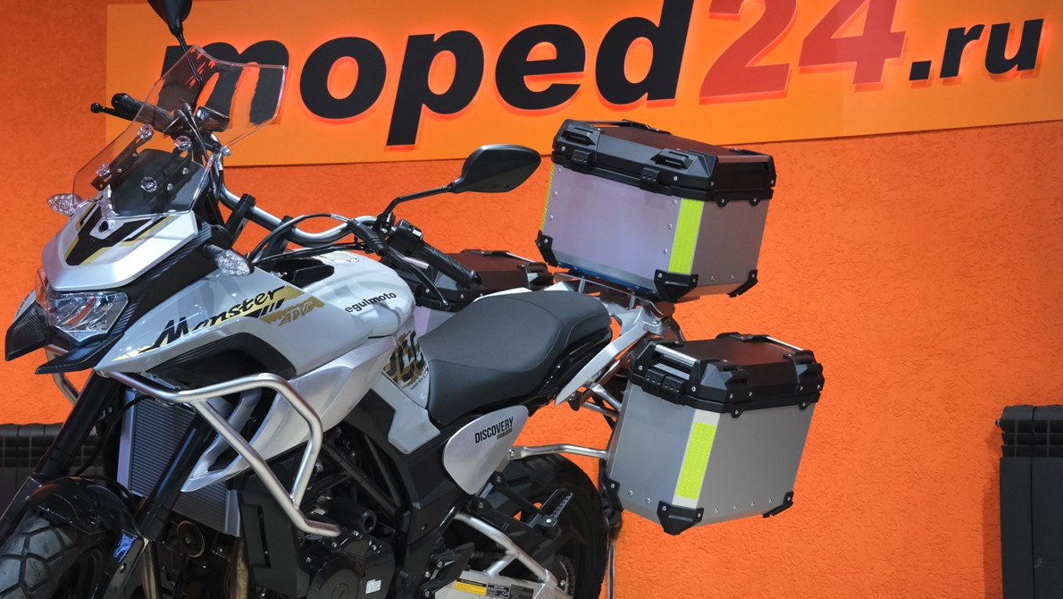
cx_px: 376
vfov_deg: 17.5
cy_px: 329
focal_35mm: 69
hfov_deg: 30.4
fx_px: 1945
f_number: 4
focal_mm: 32.5
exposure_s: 1/100
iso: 1600
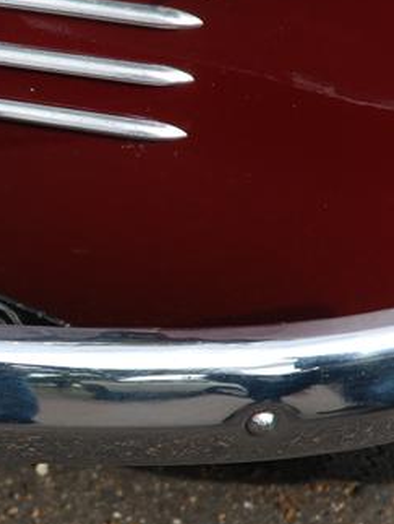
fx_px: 3408
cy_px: 263
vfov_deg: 8.8
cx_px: -124
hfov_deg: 6.6
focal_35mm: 225
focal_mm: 70
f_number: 5.6
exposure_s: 1/500
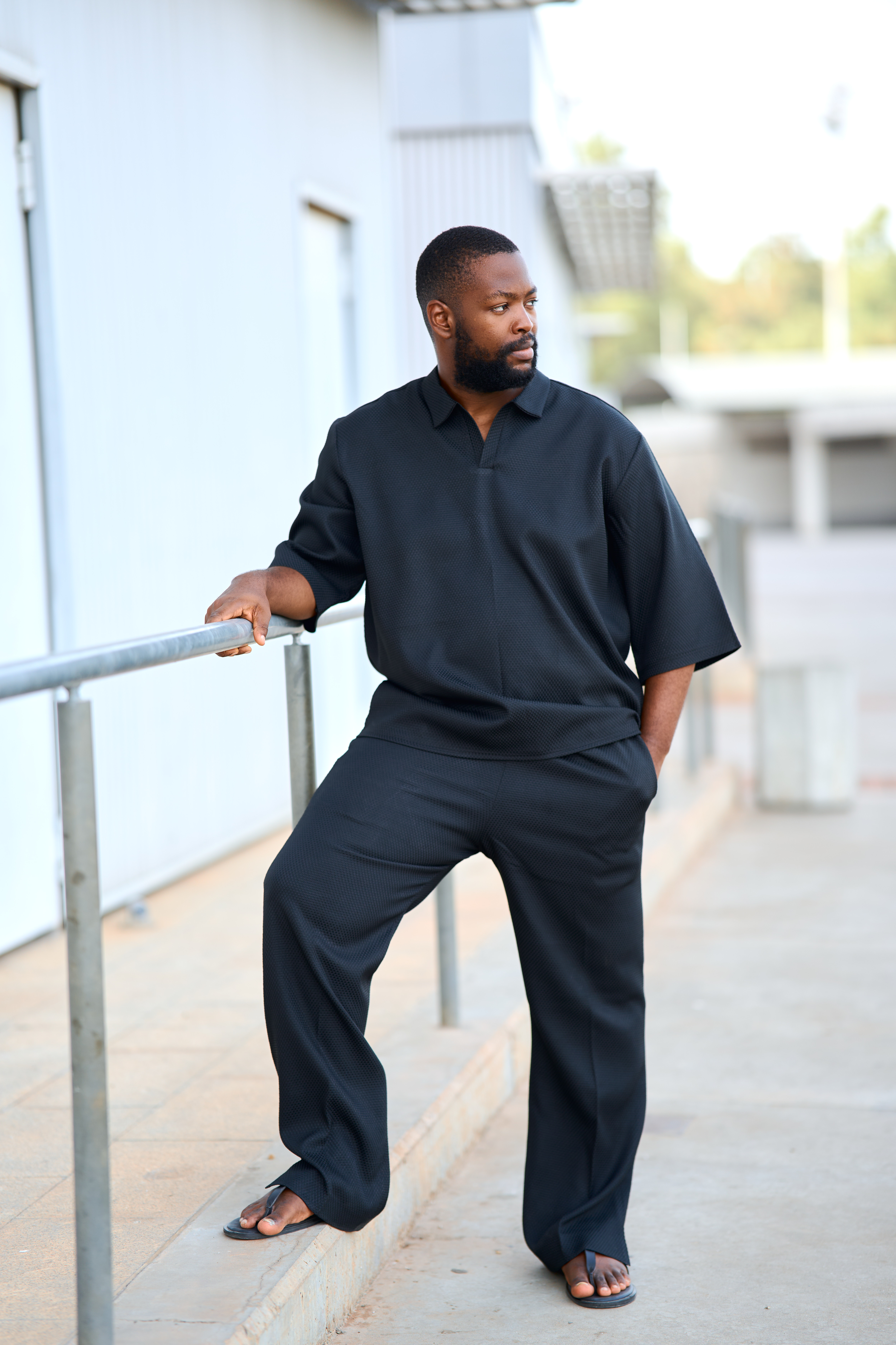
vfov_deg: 23.9
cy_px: 672
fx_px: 3173
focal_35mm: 85
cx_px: 448
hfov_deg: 16.1
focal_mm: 85
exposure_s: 1/800
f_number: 1.4
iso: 100
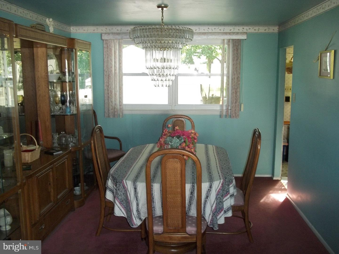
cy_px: 127
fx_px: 353
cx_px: 170
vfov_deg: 39.7
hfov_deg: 51.4
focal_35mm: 36
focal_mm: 6.5
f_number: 3.1
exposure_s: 1/50
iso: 160
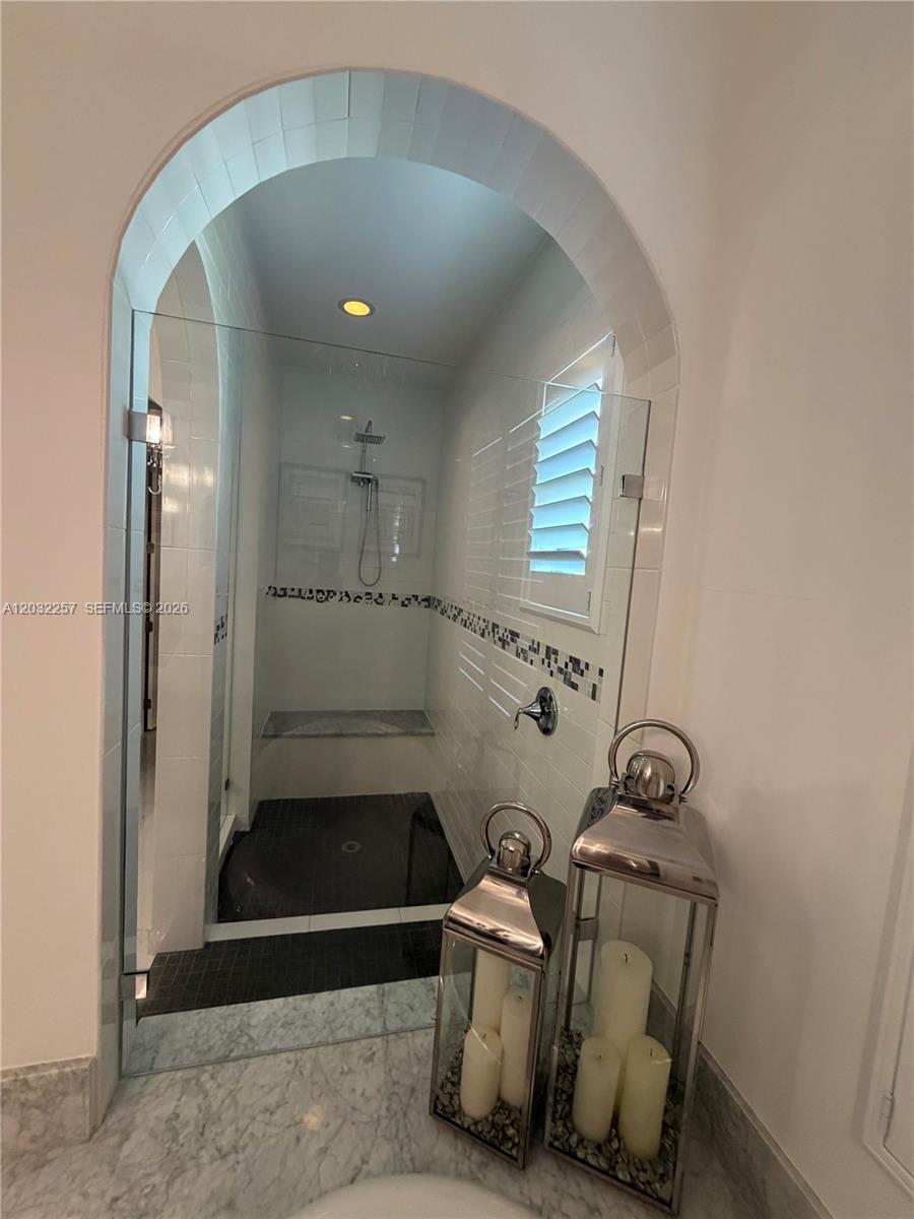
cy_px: 610
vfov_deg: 102.1
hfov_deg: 85.7
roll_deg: -3.9
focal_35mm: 14
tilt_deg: -4.9
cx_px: 457
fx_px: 493
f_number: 2.2
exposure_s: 1/60
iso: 400
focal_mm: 2.22
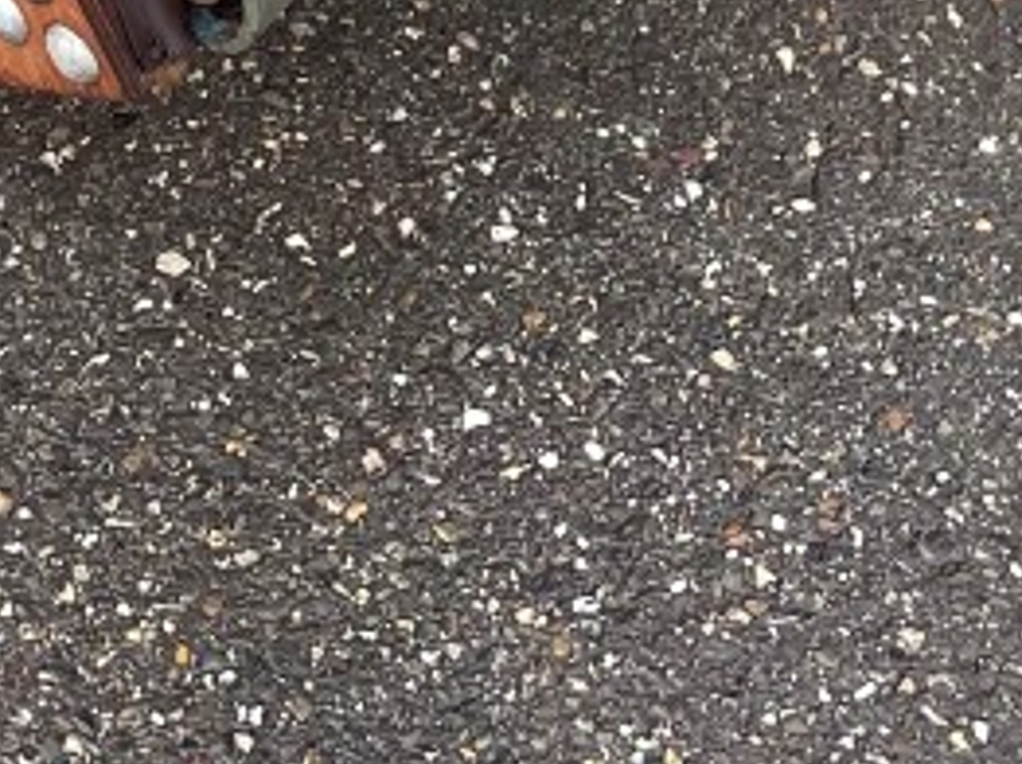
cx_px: 991
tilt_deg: -33.6
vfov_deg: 9.0
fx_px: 4218
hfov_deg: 13.6
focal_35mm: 143
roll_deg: -3.1
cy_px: -1271
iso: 32
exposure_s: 1/165
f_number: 1.6
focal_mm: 4.2
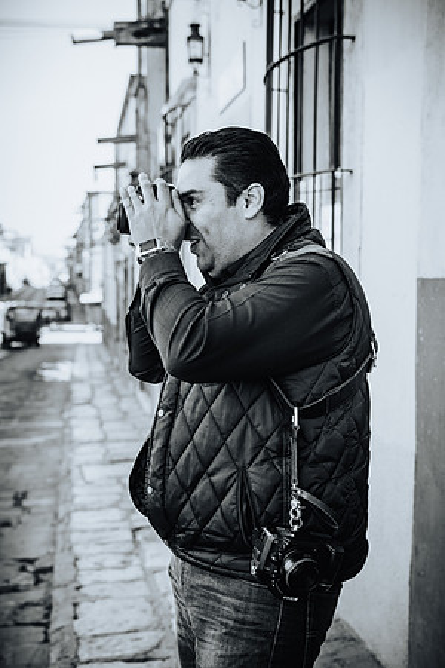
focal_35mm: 52
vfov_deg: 37.9
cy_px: 334
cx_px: 222
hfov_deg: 25.8
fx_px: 973
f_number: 2.8
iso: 100
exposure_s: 1/320
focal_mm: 35
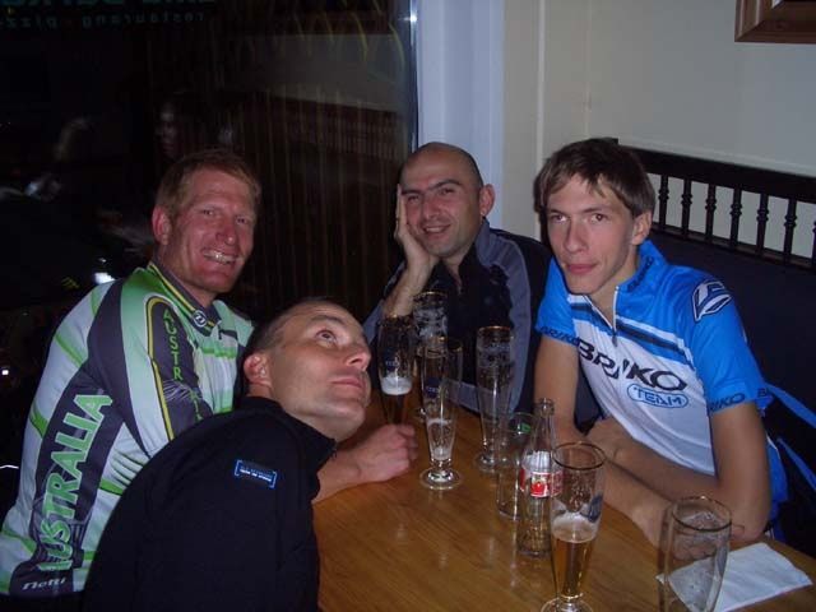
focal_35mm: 35
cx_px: 408
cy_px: 306
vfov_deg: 40.7
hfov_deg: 52.6
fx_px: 825
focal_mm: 5.8
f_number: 4.3
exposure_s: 1/60
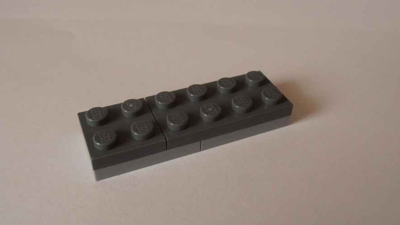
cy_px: 105
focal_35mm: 41
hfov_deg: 49.4
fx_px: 435
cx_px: 200
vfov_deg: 29.0
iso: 125
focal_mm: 6.61
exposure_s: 1/30
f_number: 3.9
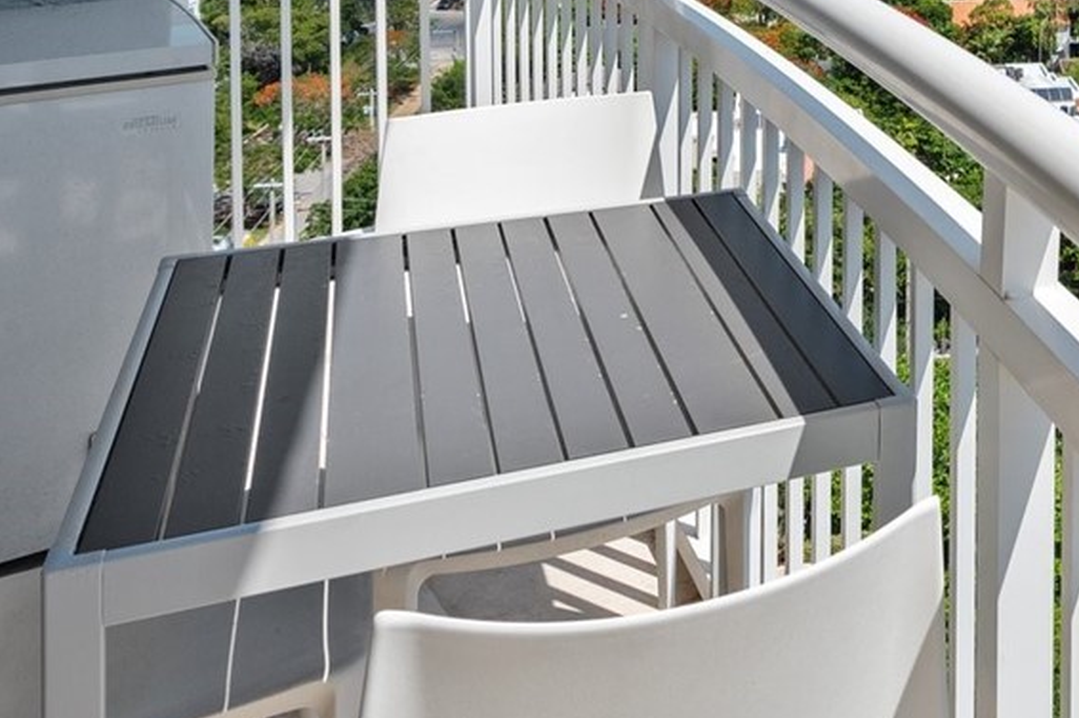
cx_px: 1035
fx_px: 1258
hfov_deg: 41.4
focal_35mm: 42
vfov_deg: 27.9
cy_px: -141
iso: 200
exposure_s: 1/1250
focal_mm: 14
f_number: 8
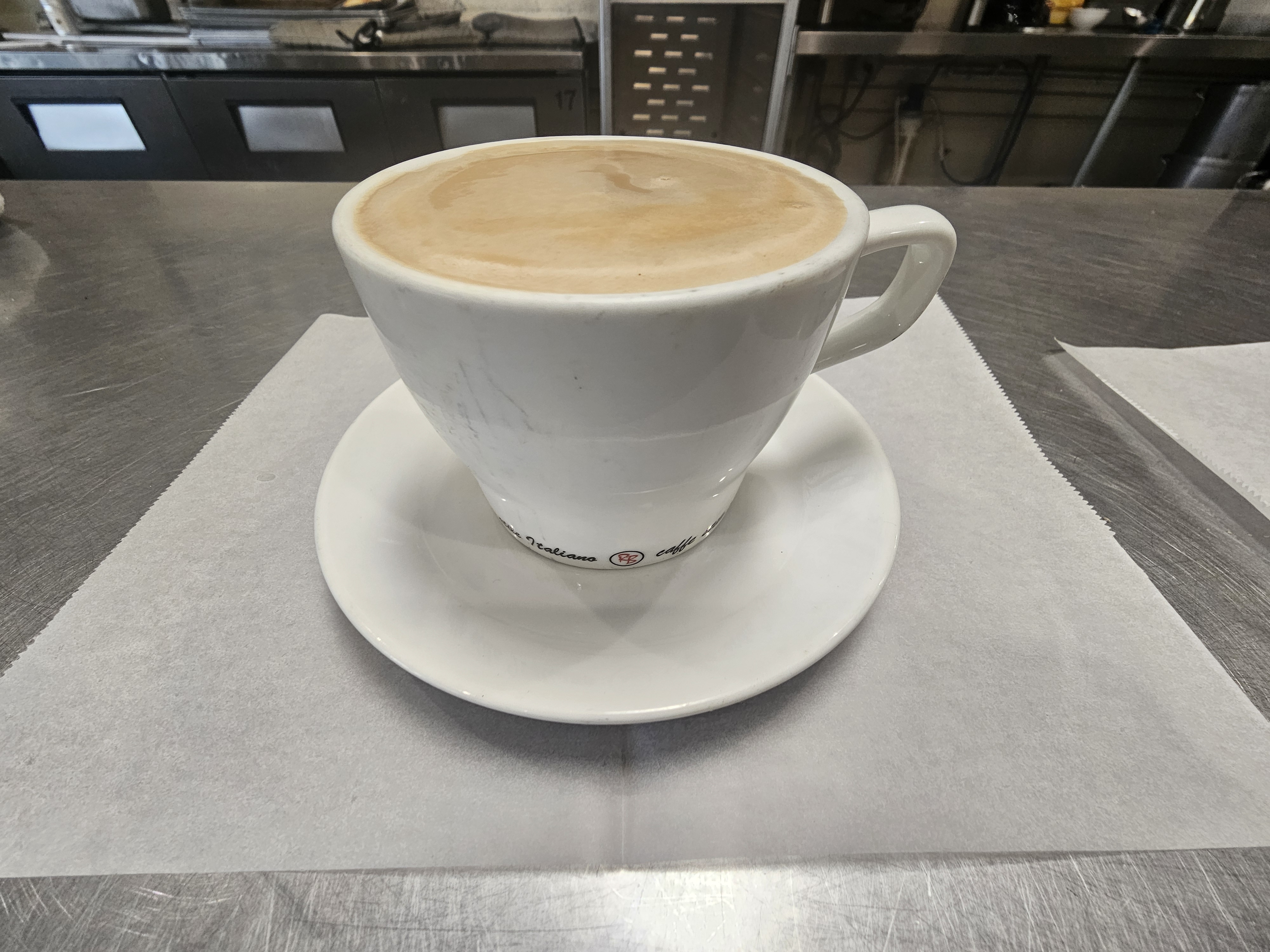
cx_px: 635
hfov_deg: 106.2
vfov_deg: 89.9
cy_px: 476
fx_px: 477
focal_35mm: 13
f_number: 2.2
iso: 100
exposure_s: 1/60
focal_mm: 2.2
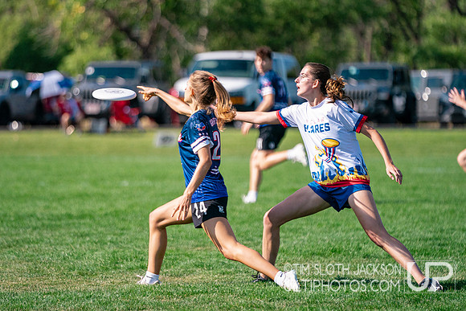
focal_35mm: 250
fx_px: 3243
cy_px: 138
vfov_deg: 5.5
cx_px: 211
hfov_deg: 8.2
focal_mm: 200
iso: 1000
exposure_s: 1/16000
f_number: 2.8
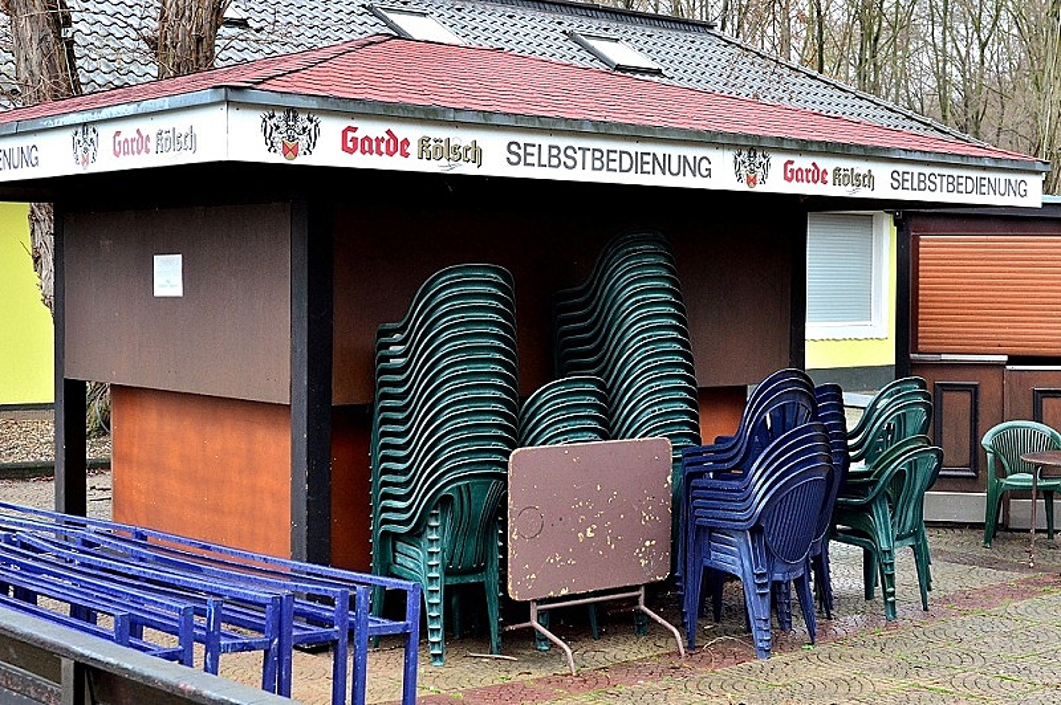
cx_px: 530
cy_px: 352
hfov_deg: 37.9
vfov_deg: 25.7
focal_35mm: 52
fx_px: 1546
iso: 1000
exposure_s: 1/30
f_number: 9
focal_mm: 35
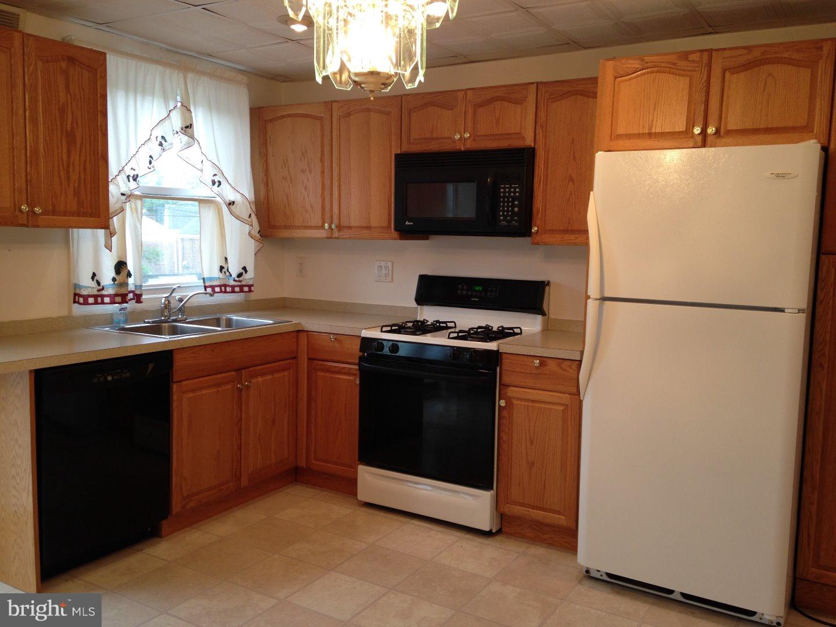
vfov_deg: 42.9
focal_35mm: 33
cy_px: 314
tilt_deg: -6.0
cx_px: 418
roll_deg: -0.8
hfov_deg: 55.4
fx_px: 797
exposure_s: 1/30
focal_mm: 4.12
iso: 50
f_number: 2.4
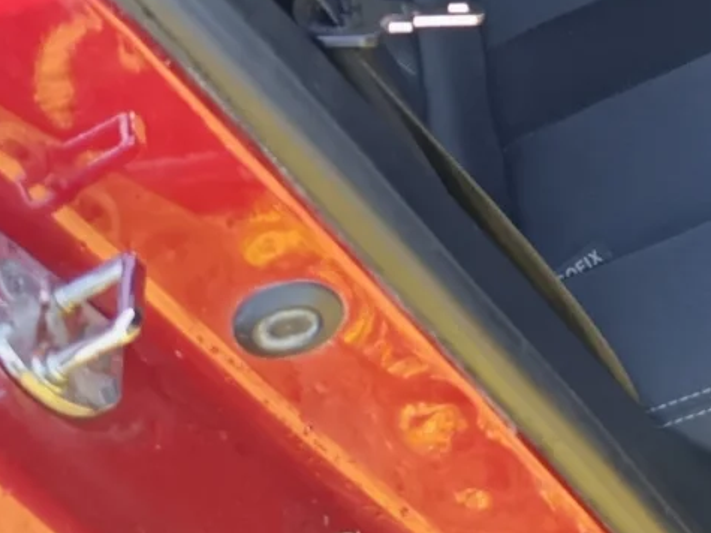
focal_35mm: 97
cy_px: -328
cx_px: 1015
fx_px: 1992
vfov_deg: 14.0
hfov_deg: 18.3
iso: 1684
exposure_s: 1/100
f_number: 1.75
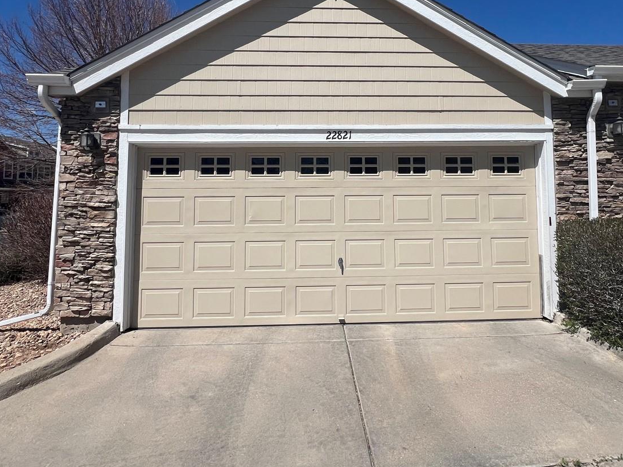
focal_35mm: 19
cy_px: 167
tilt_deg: +4.8
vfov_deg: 67.3
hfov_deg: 84.5
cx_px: 335
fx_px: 342
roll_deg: +0.0
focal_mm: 1.57
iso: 40
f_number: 1.8
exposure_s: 1/3922
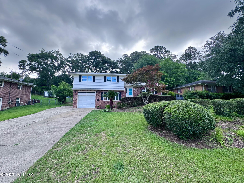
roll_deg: +0.1
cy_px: 92
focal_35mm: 14
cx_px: 122
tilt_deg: +5.6
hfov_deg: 102.1
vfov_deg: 85.7
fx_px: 99
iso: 40
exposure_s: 1/379
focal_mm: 2.22
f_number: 2.2
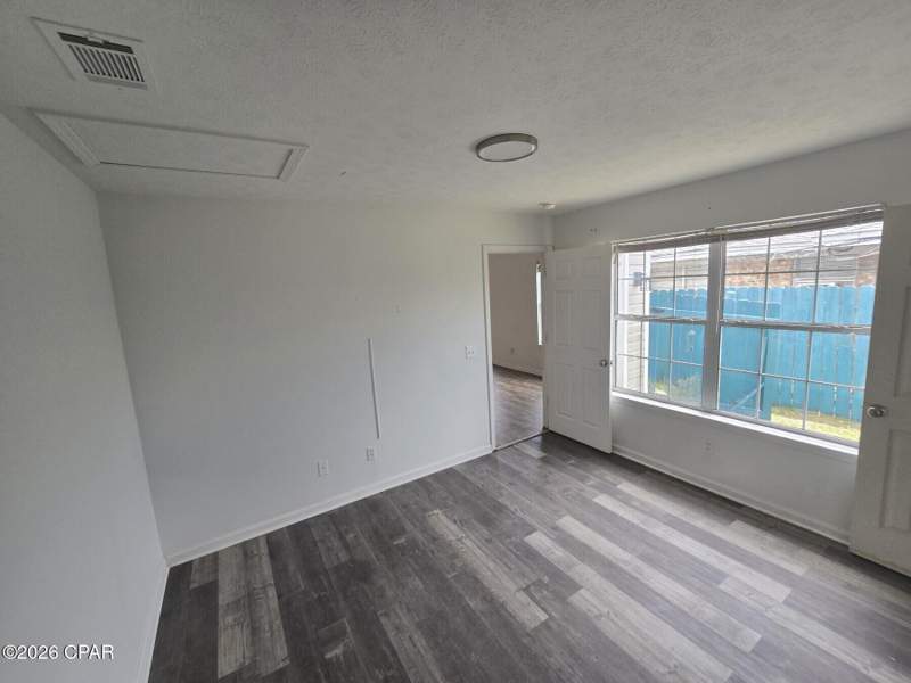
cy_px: 342
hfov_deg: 106.2
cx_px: 456
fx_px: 342
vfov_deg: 89.9
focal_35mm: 13
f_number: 2.2
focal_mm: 2.2
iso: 50
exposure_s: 1/170
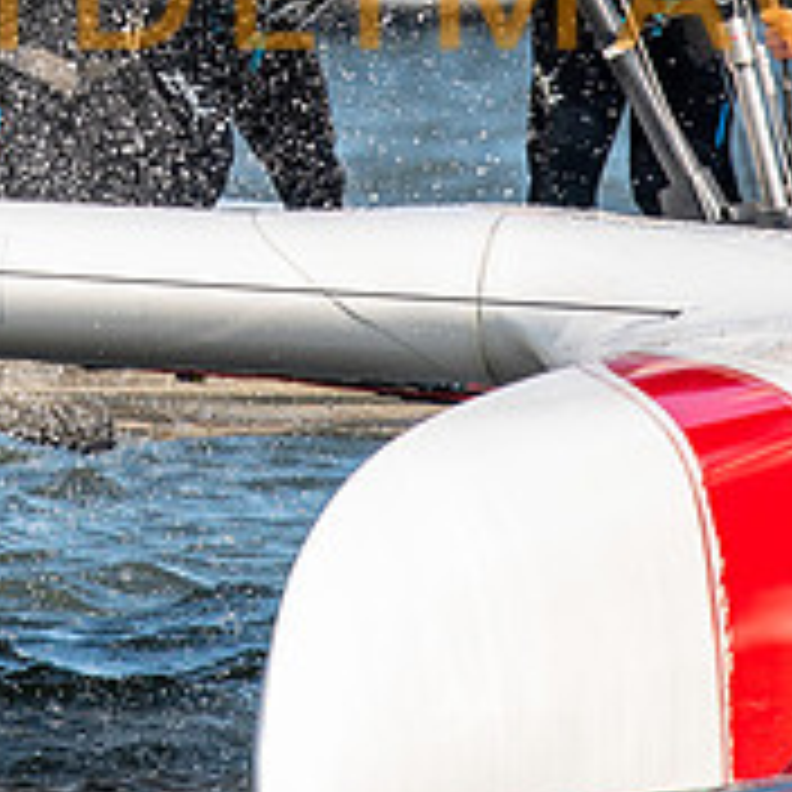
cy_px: -219
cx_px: 123
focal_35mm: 1518
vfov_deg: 1.2
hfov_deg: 1.2
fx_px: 39294
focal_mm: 300
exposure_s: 1/2000
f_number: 5
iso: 500
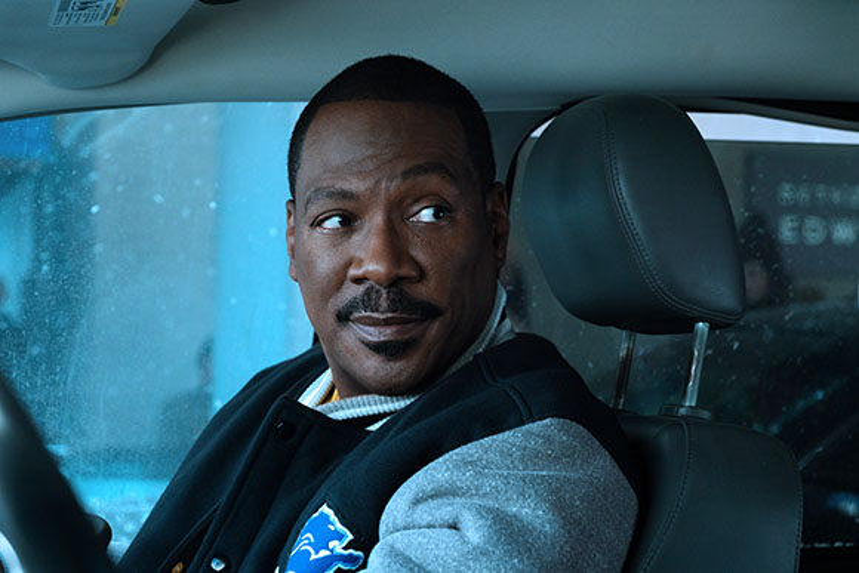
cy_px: 286
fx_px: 2506
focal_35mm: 105
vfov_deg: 13.0
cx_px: 430
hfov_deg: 19.5
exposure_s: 1/125
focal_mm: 70.2
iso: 2500
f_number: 5.6
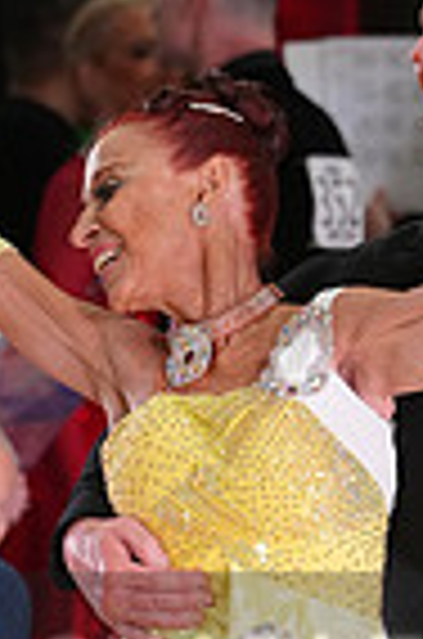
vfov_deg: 2.5
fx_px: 14505
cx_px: 313
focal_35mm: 819
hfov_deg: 1.7
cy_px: 724
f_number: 5.6
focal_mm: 200
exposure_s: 1/200
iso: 3200
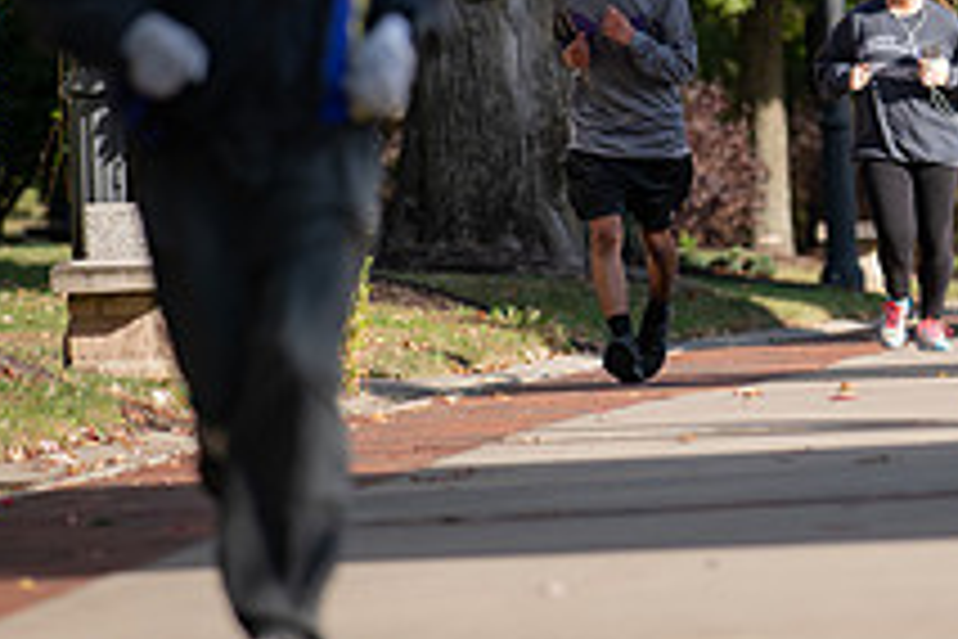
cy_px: 29
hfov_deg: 2.5
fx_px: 21686
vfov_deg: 1.7
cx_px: 1030
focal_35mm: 815
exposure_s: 1/640
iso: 200
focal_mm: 300
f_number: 5
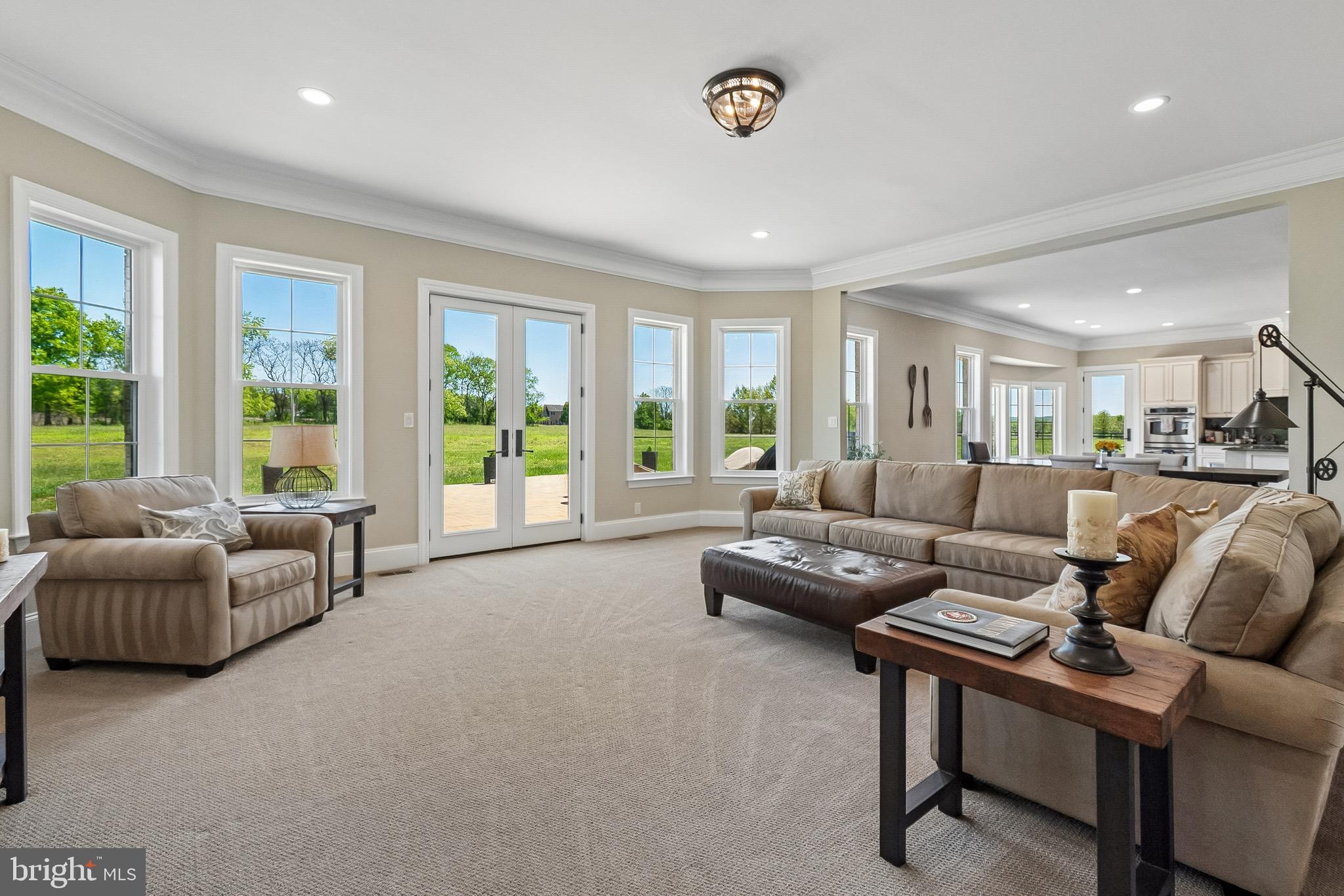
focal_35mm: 15
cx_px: 672
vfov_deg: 77.3
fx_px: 560
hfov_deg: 100.4
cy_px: 448
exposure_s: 1/160
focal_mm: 10
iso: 400
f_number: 5.6
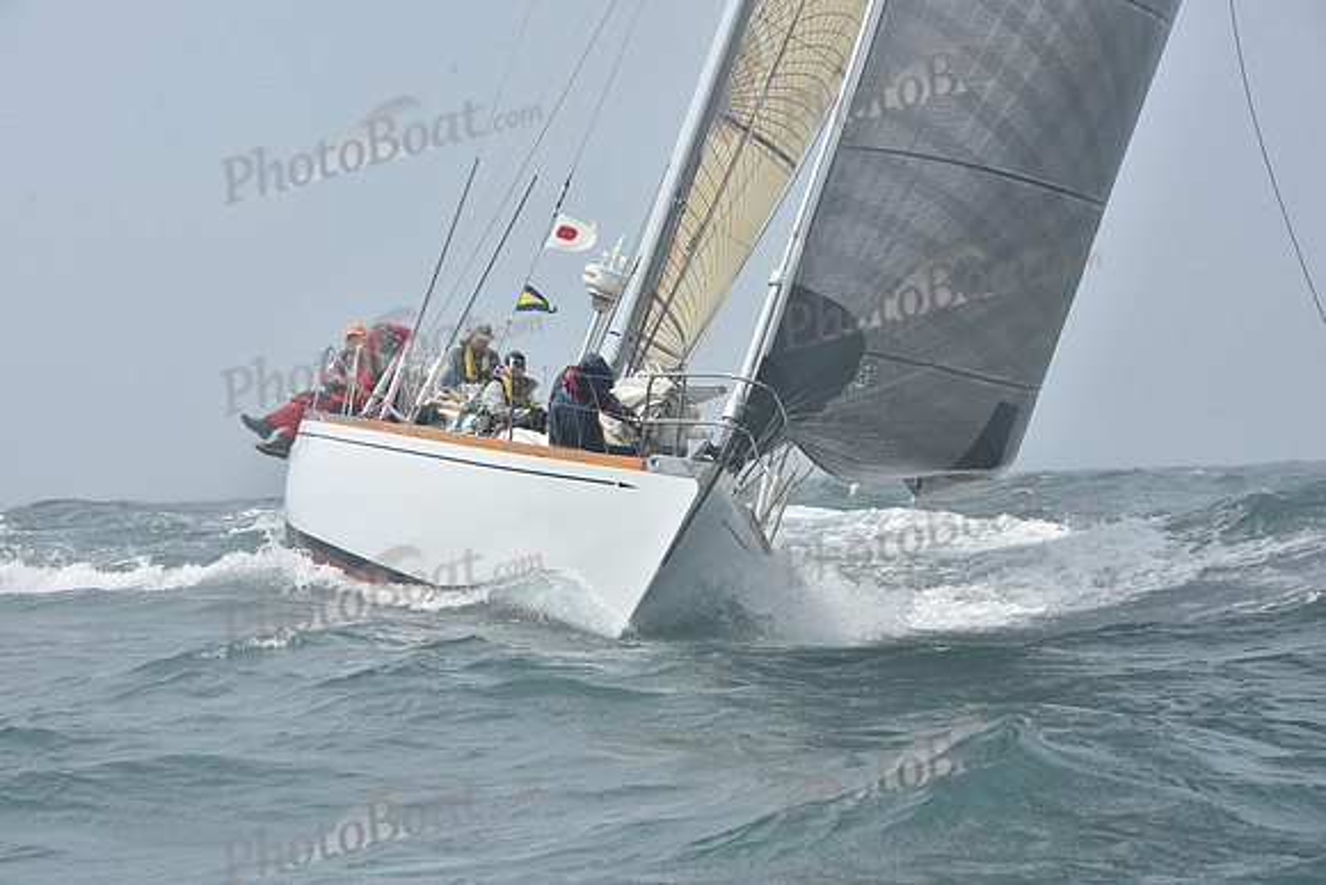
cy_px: 442
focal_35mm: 120
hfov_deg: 17.1
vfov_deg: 11.4
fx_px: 4421
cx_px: 663
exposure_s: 1/800
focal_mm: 120
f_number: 13
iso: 320
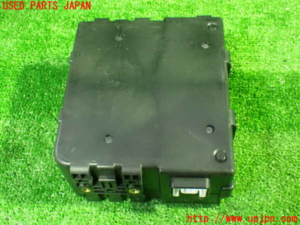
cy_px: 112
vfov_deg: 32.9
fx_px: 381
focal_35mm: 44
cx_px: 150
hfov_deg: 42.9
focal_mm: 7.84
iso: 1600
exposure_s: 1/20
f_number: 2.9
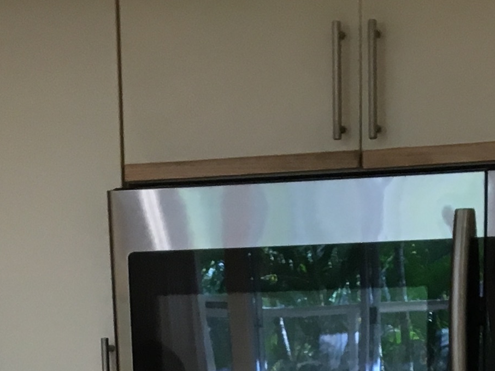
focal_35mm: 129
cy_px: 813
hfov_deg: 15.3
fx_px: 1845
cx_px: 217
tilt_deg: -14.0
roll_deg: +1.3
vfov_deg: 10.3
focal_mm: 4.15
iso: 64
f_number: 2.2
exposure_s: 1/30
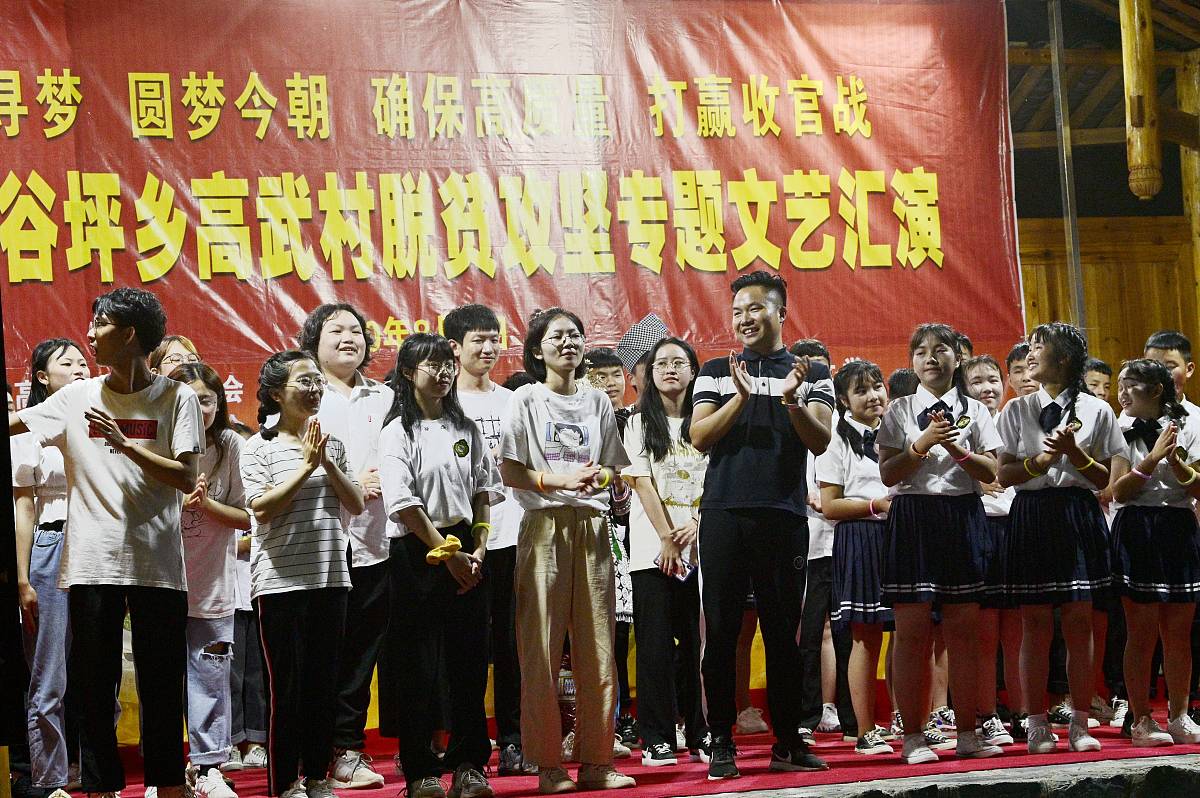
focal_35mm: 110
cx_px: 600
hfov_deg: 18.6
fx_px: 3664
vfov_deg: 12.4
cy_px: 399
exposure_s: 1/250
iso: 6400
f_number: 9
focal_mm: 110
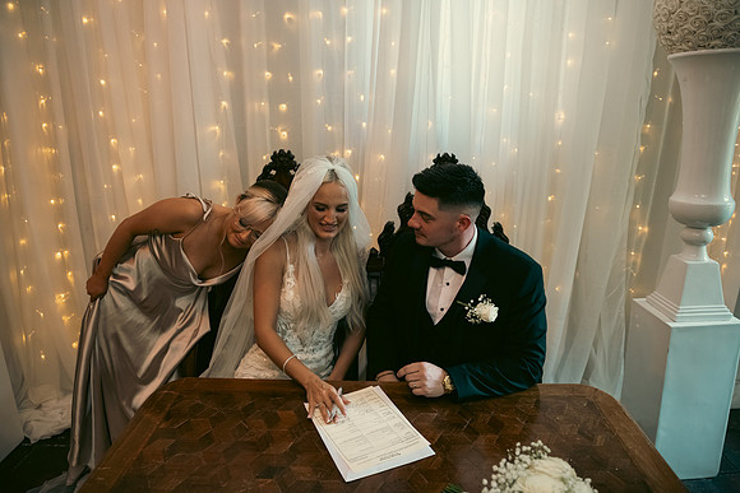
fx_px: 493
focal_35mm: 24
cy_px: 246
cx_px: 370
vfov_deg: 53.2
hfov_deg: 73.7
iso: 1250
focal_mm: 24
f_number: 3.5
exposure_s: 1/160
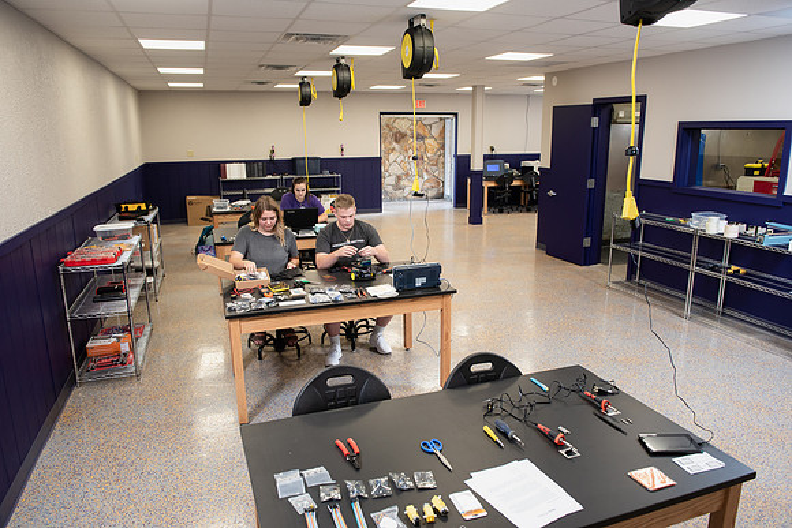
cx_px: 396
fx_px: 572
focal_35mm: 26
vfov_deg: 49.6
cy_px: 264
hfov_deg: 69.4
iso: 800
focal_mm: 26
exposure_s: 1/100
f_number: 5
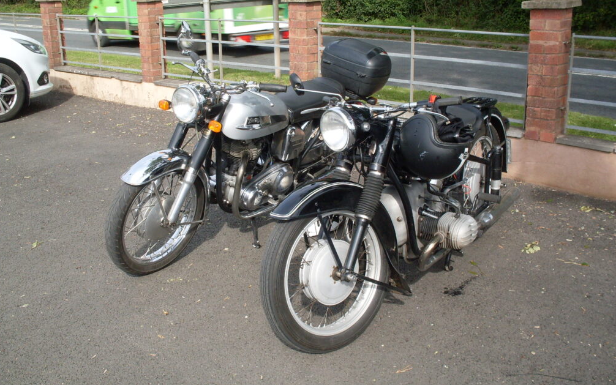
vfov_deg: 31.3
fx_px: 688
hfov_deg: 48.2
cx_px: 305
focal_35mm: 41
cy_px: 187
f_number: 8.4
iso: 80
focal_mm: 6.3
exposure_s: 1/125
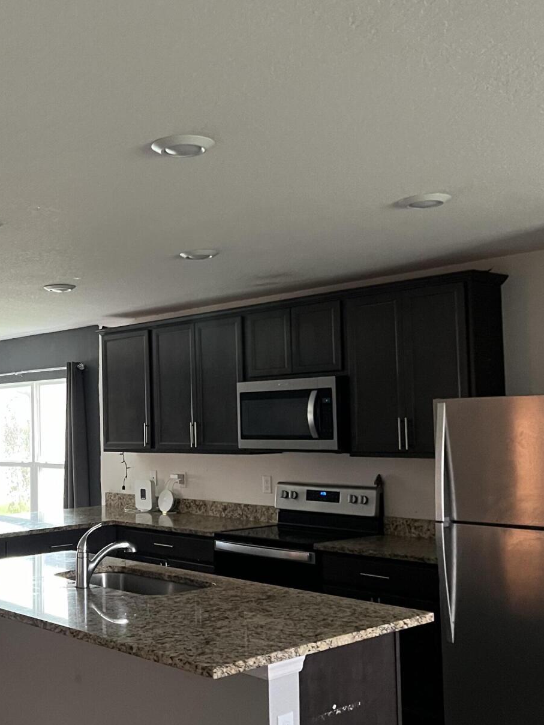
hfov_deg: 33.0
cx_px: 144
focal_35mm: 43
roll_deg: +2.0
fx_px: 901
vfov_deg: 43.8
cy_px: 389
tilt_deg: +2.5
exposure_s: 1/40
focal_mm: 5.7
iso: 500
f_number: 1.5
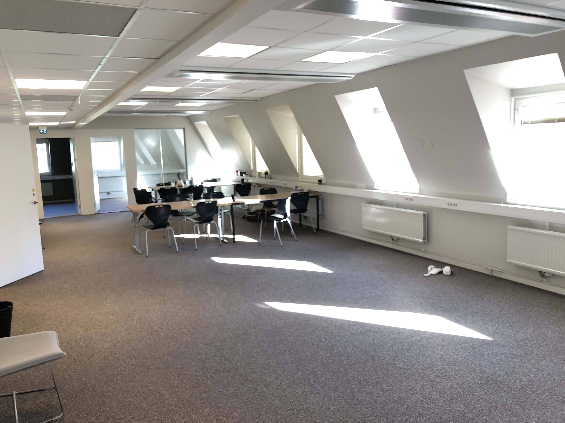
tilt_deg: -7.8
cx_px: 282
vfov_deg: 49.7
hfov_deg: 63.4
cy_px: 212
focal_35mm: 28
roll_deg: +1.1
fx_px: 457
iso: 32
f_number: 1.8
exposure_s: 1/25
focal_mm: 3.99
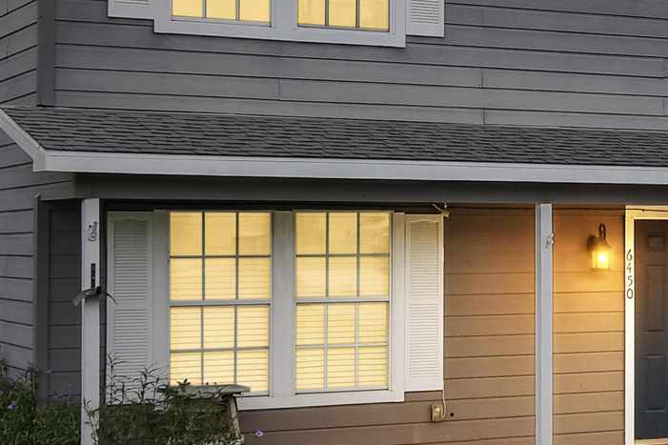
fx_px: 1707
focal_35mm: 92
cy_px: 207
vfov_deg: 14.9
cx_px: 656
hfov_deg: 21.4
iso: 100
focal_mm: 14
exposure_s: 1/320
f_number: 5
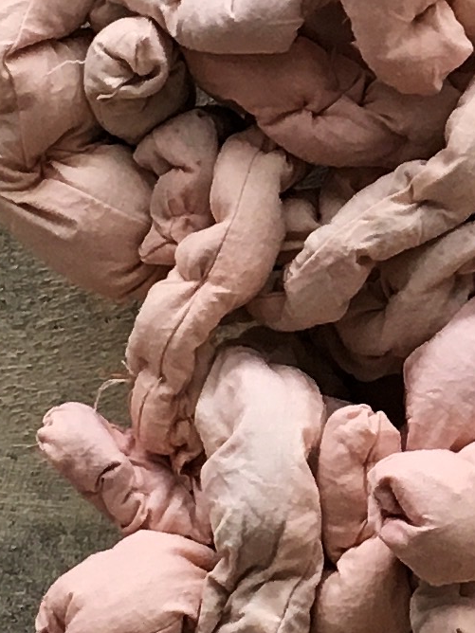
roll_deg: -1.1
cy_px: 60
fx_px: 3202
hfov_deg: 8.4
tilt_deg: -4.9
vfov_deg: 11.2
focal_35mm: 175
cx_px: 617
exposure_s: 1/33
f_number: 2.2
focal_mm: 4.15
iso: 50
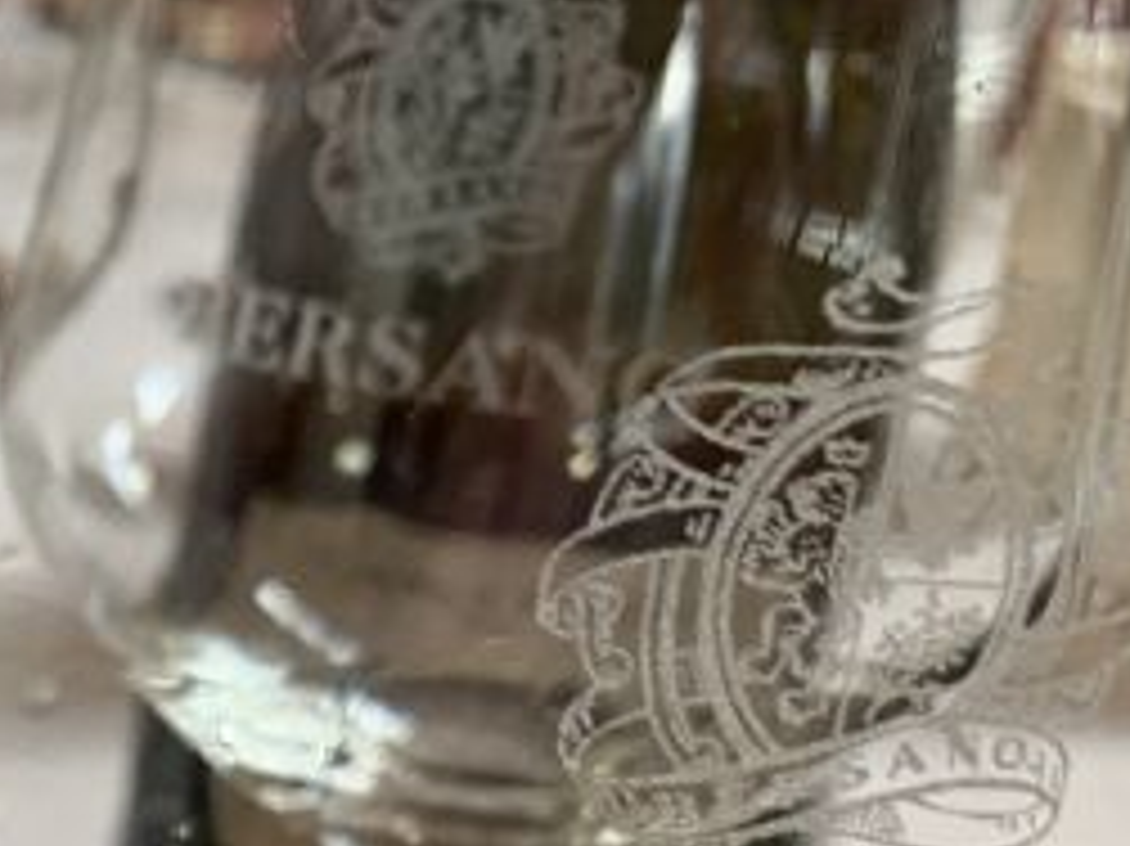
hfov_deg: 16.8
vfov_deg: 12.6
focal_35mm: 106
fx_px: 3459
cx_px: -558
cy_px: 1570
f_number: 1.8
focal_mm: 4.25
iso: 64
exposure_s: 1/121
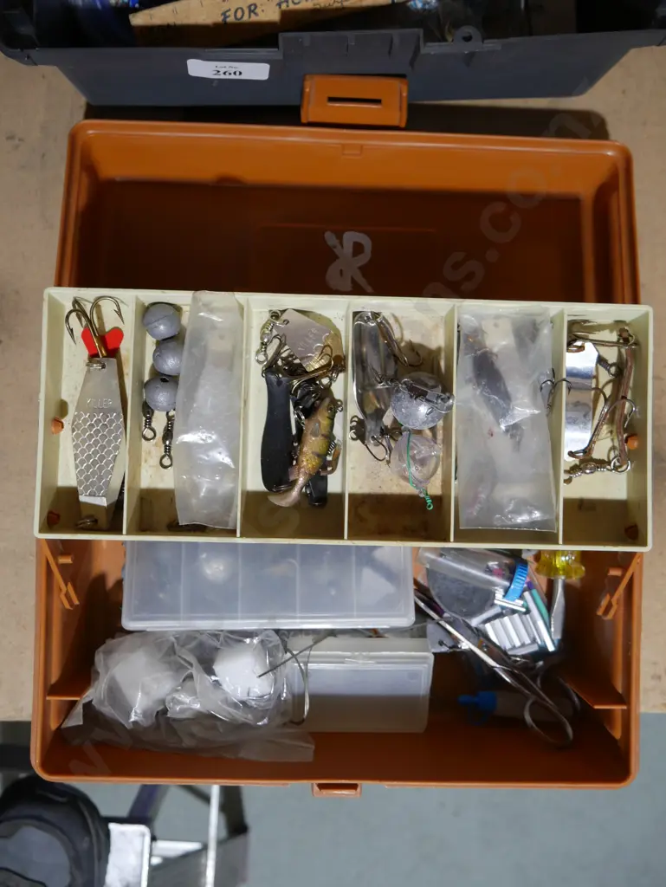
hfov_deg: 46.8
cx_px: 333
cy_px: 444
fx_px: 769
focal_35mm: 30
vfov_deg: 59.9
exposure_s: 1/60
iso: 400
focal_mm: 15
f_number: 3.6
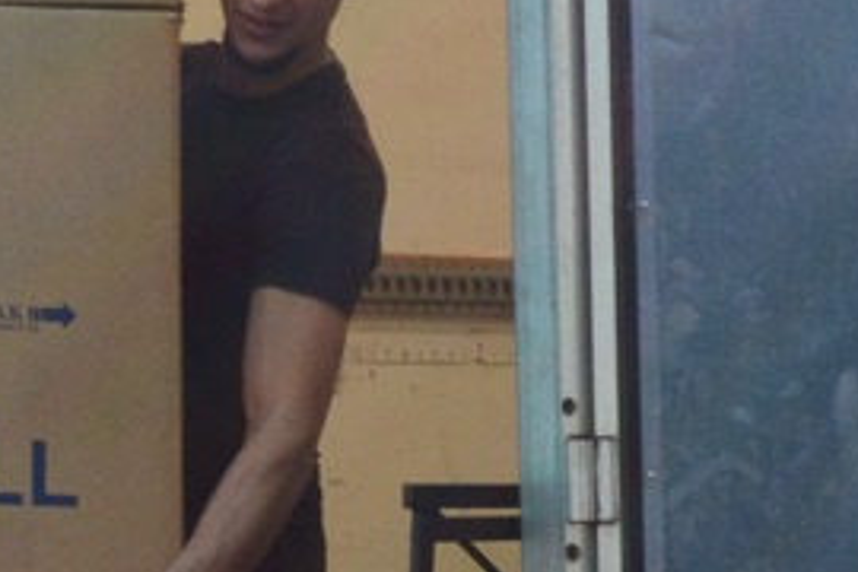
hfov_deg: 9.6
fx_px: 5076
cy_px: 508
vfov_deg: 6.4
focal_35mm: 213
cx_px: 114
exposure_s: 1/250
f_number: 10
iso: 400
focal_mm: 24
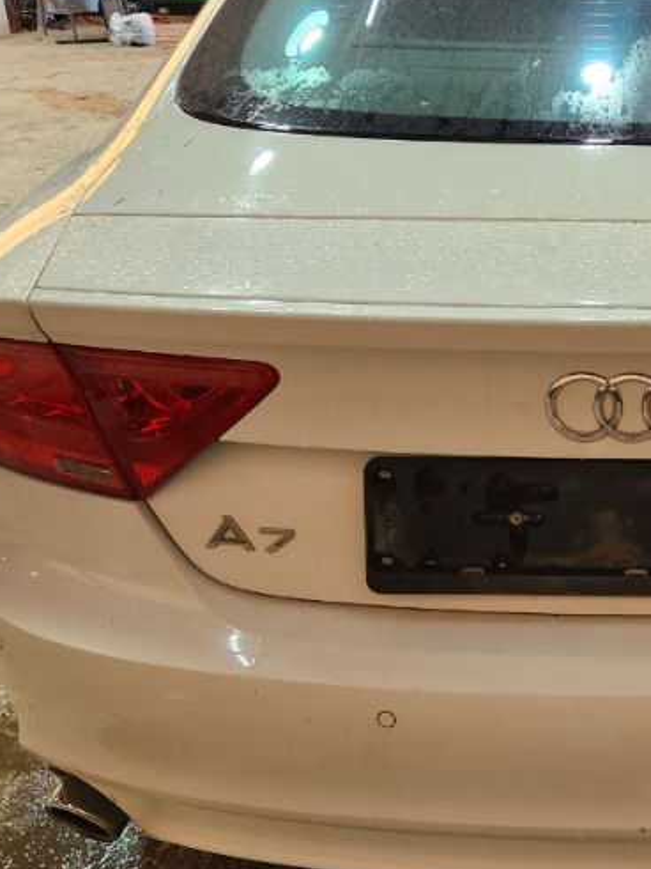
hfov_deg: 28.1
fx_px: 1204
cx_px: 679
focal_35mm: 48
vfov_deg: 39.6
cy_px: 402
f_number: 1.8
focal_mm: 5.4
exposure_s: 1/120
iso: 100
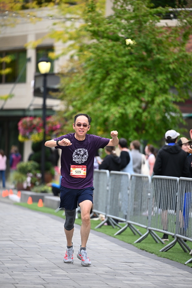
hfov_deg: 6.9
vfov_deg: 10.3
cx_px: 96
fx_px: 1599
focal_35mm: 200
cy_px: 144
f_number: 2.8
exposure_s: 1/2000
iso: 800
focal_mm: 200
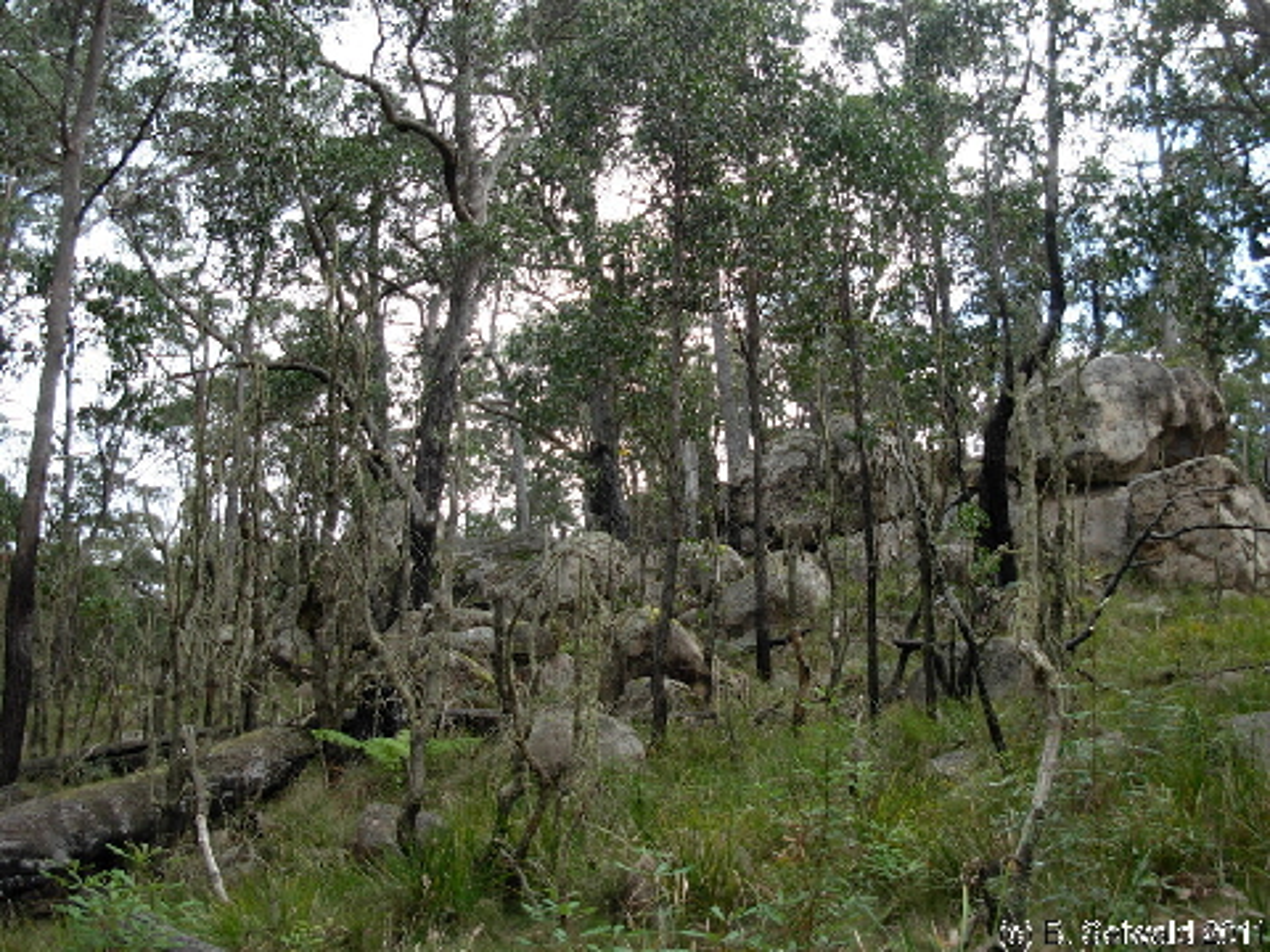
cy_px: 476
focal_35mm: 38
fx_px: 1394
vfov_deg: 37.7
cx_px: 635
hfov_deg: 49.0
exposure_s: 1/181
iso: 79
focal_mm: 6.3
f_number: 2.9
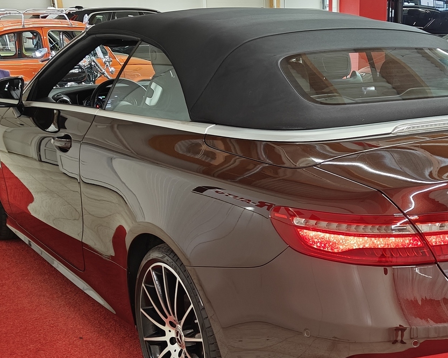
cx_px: 330
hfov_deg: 34.1
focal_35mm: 54
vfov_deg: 27.6
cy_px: 282
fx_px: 716
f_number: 1.8
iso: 125
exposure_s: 1/51
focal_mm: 5.59
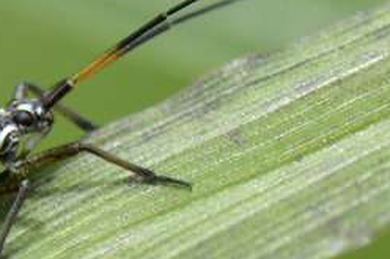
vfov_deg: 6.5
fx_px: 2295
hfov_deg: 9.7
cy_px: 147
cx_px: 44
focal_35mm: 212
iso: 400
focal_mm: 105
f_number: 10
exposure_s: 1/400
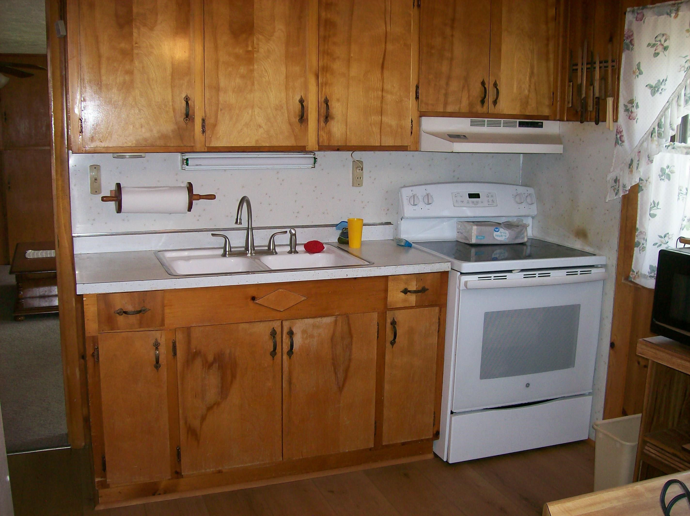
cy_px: 258
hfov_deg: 51.4
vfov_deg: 39.6
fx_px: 717
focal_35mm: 36
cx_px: 345
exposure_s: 1/64
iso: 80
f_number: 2.7
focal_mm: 6
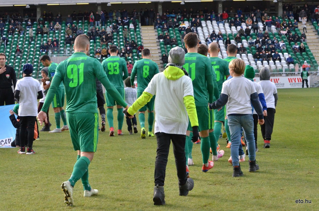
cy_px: 106
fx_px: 929
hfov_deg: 19.5
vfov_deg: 13.0
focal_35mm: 105
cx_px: 160
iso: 3200
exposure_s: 1/1600
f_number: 10
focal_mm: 70
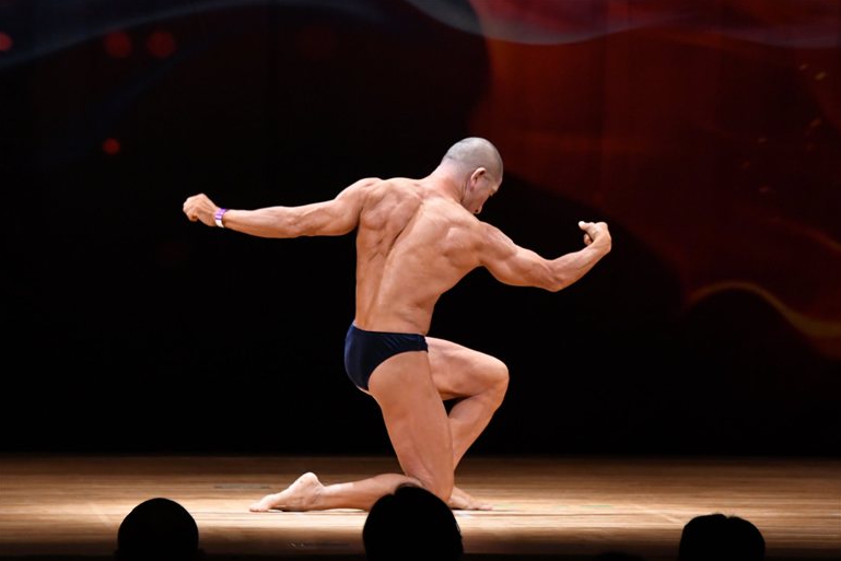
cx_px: 422
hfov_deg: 7.2
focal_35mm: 287
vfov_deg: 4.8
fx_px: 6705
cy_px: 280
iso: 4000
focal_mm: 190
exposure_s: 1/400
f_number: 5.6
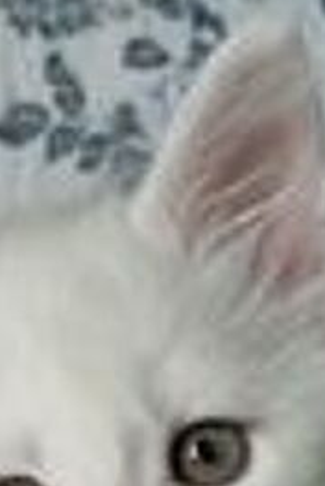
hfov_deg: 5.0
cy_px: 488
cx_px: 85
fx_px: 3687
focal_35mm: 273
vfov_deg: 7.5
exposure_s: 1/100
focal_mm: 6.12
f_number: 1.9
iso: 658
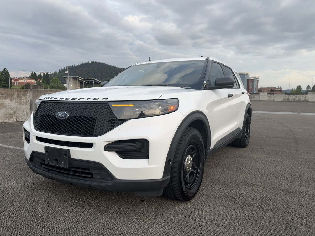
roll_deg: -0.7
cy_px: 118
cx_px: 158
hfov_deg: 71.6
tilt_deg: -4.7
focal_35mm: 24
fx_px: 218
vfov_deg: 56.8
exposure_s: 1/589
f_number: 1.78
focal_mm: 6.76
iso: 80
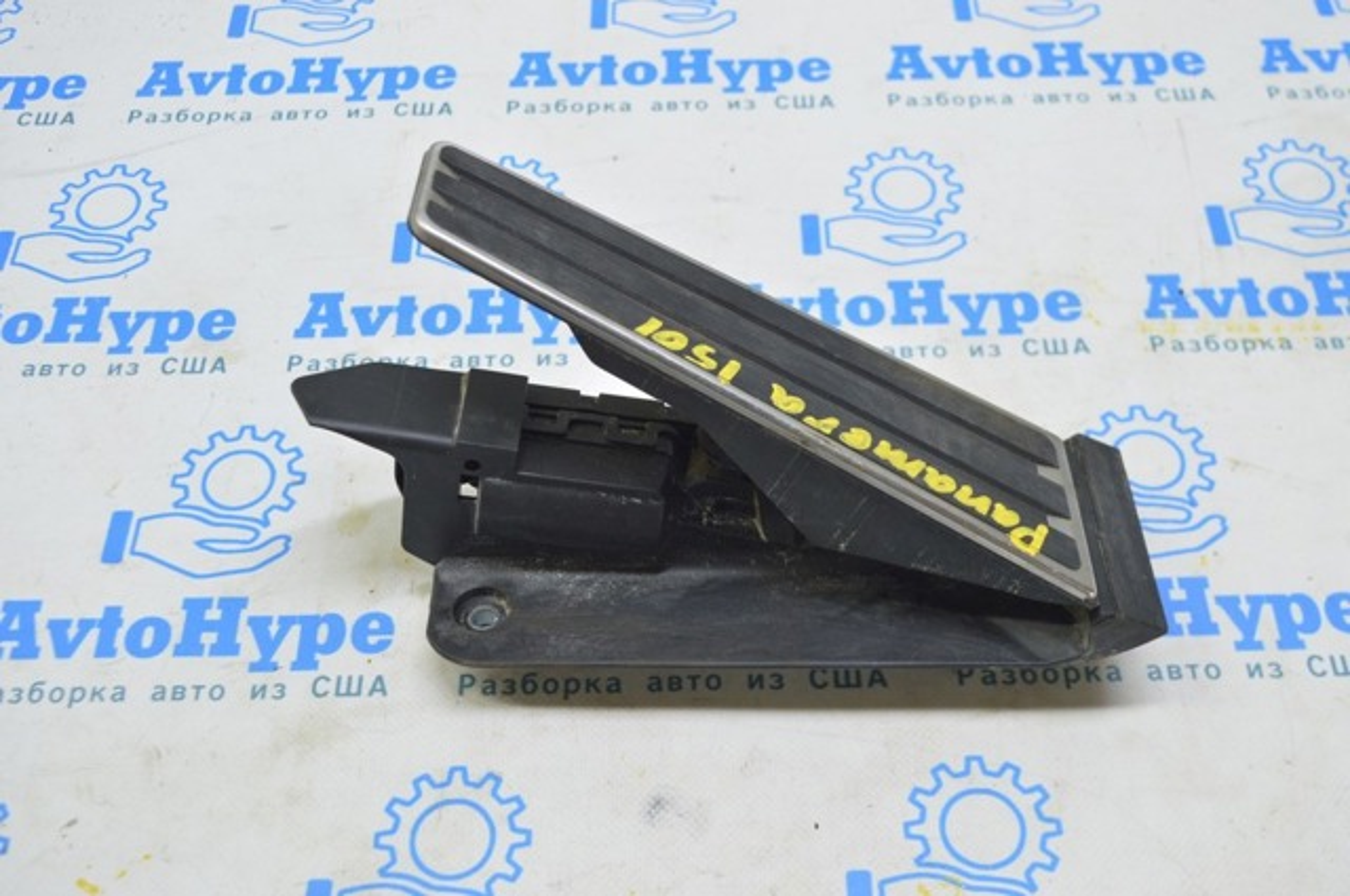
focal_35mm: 42
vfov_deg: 31.8
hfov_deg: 46.5
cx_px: 675
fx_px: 1573
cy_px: 448
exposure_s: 1/20
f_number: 5.6
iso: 400
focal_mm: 28
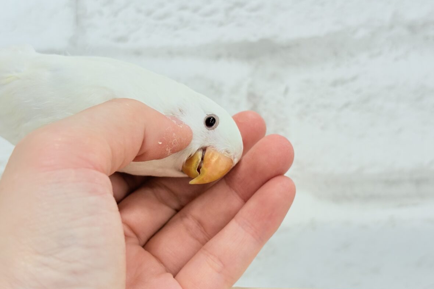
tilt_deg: -7.3
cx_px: 215
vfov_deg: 24.6
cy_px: 145
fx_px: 663
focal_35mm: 55
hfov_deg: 36.2
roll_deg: +3.4
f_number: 1.6
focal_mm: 5.96
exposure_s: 1/100
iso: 64
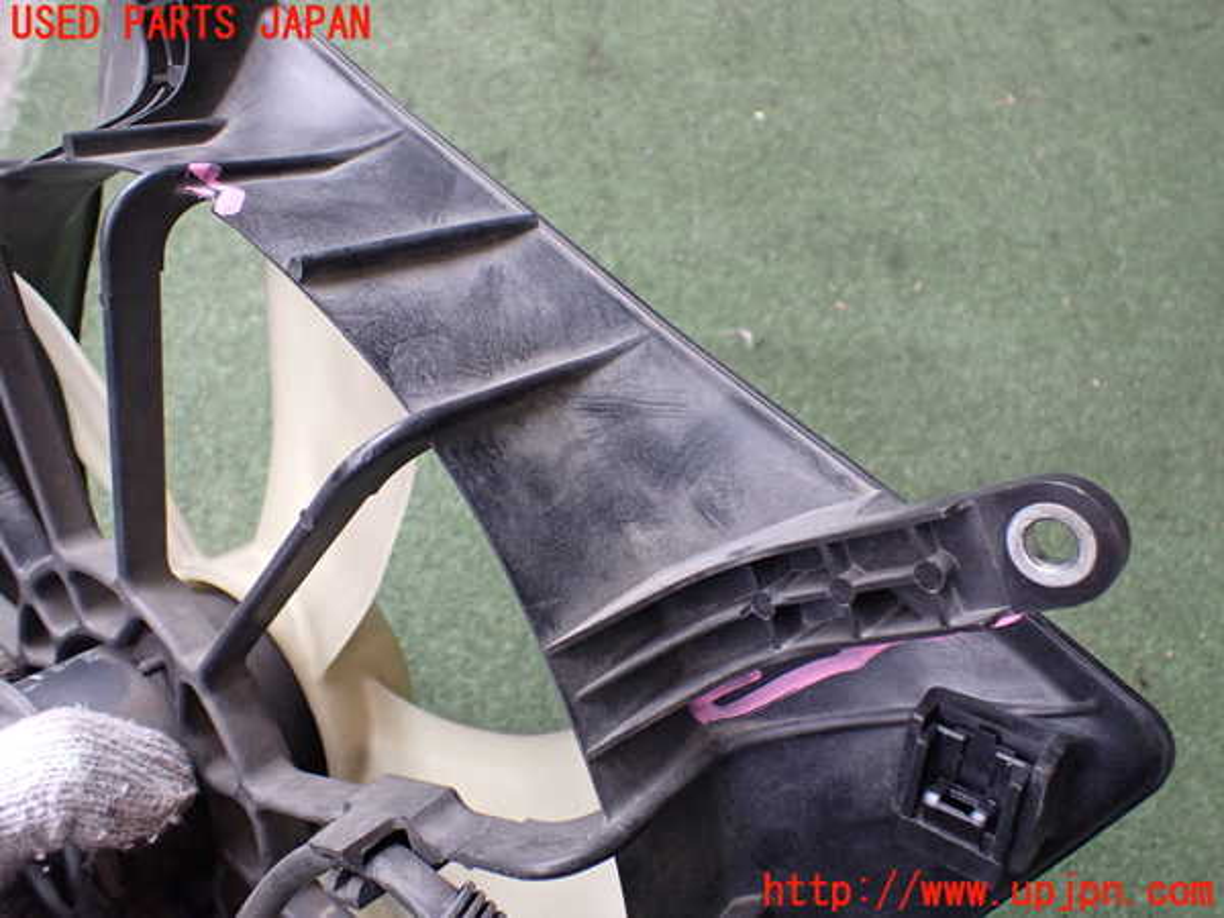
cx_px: 612
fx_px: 1061
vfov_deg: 46.8
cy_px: 459
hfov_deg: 60.0
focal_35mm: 30
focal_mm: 5.4
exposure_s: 1/125
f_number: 2.3
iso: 250
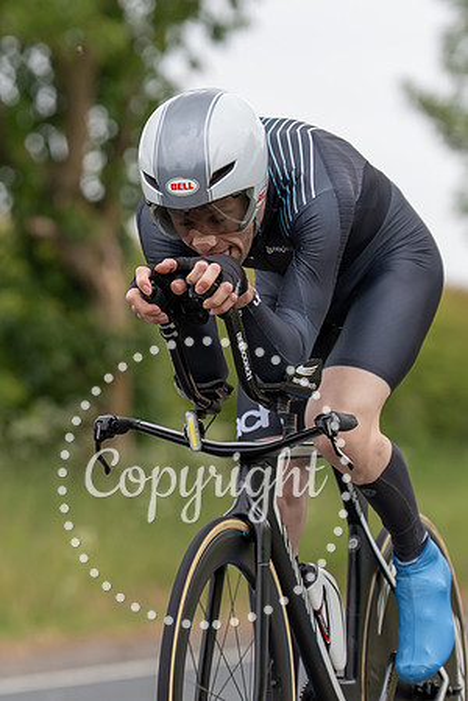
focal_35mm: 326
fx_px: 6347
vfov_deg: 6.3
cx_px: 238
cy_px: 328
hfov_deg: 4.2
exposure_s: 1/1250
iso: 160
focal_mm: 131
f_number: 3.2
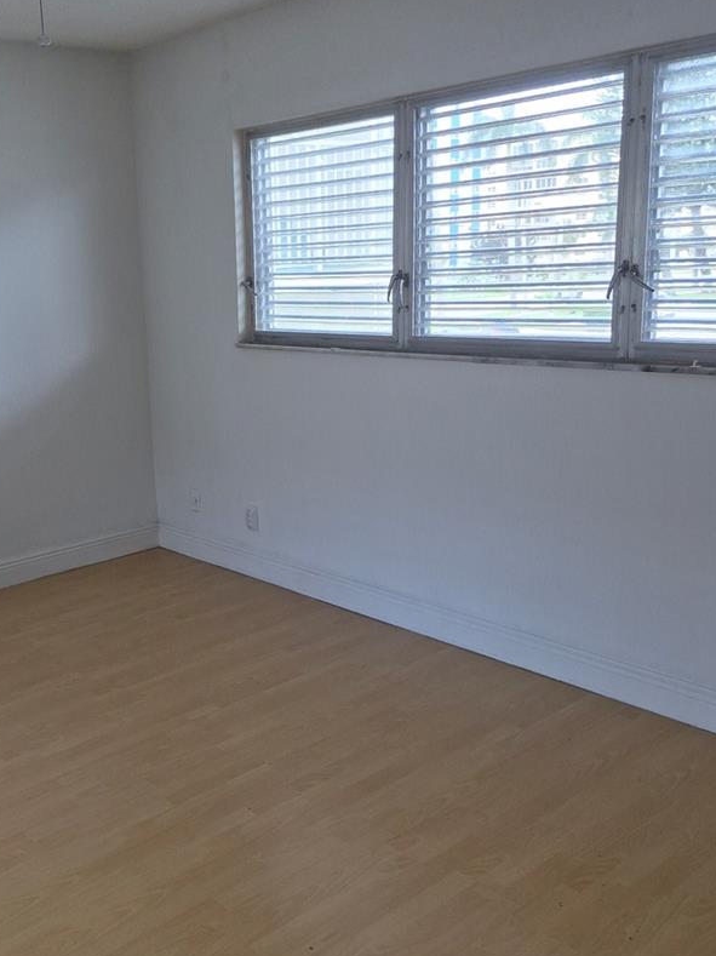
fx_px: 966
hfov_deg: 39.8
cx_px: 197
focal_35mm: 35
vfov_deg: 52.6
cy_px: 459
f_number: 1.8
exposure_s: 1/180
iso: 200
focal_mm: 5.4
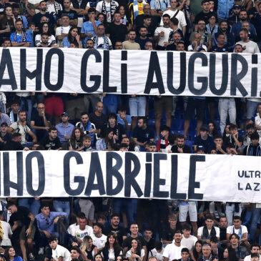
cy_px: 100
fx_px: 8147
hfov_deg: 1.8
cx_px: -57
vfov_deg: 1.8
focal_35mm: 955
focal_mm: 400
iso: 2500
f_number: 4
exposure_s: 1/800
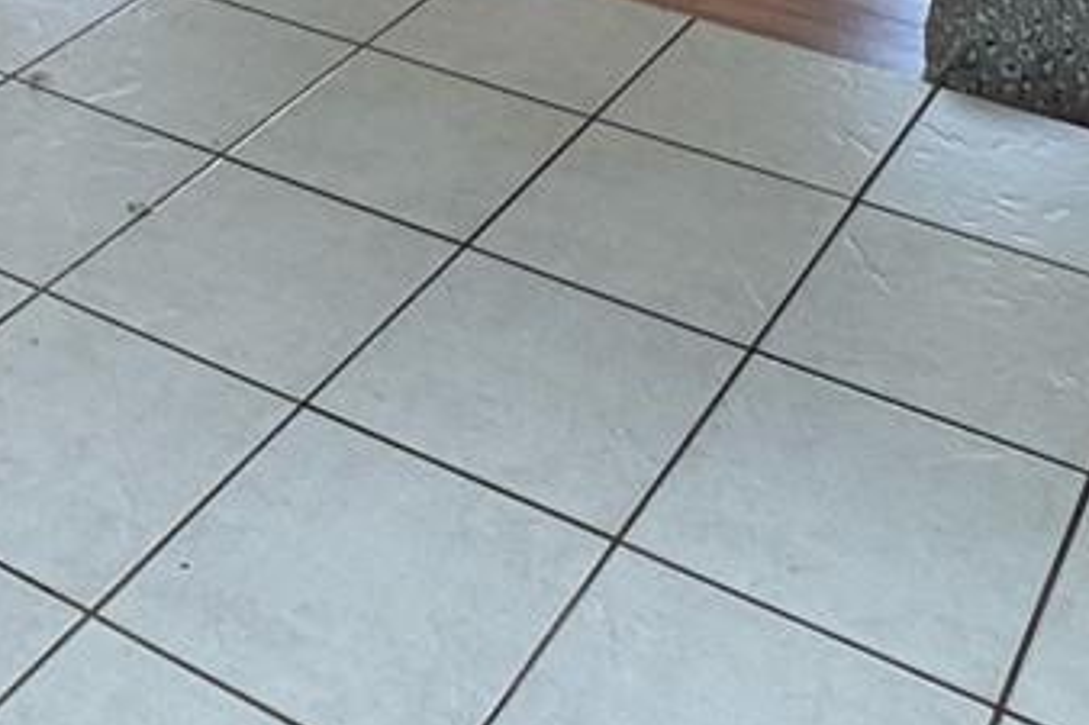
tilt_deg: -10.1
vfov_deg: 16.5
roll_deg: -0.2
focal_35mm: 69
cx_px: 271
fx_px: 2086
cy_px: -577
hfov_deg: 28.8
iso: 100
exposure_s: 1/99
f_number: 2.2
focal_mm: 2.22
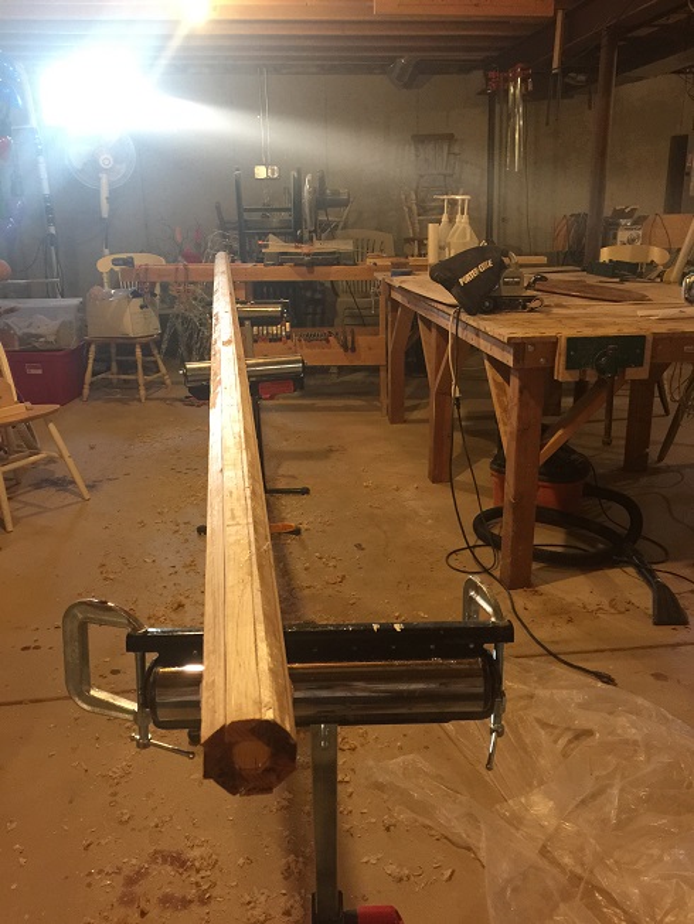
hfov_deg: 48.2
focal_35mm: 29
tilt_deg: -17.1
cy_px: 462
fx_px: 775
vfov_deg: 61.7
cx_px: 347
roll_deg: +0.6
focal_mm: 4.15
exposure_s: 1/15
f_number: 2.2
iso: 125
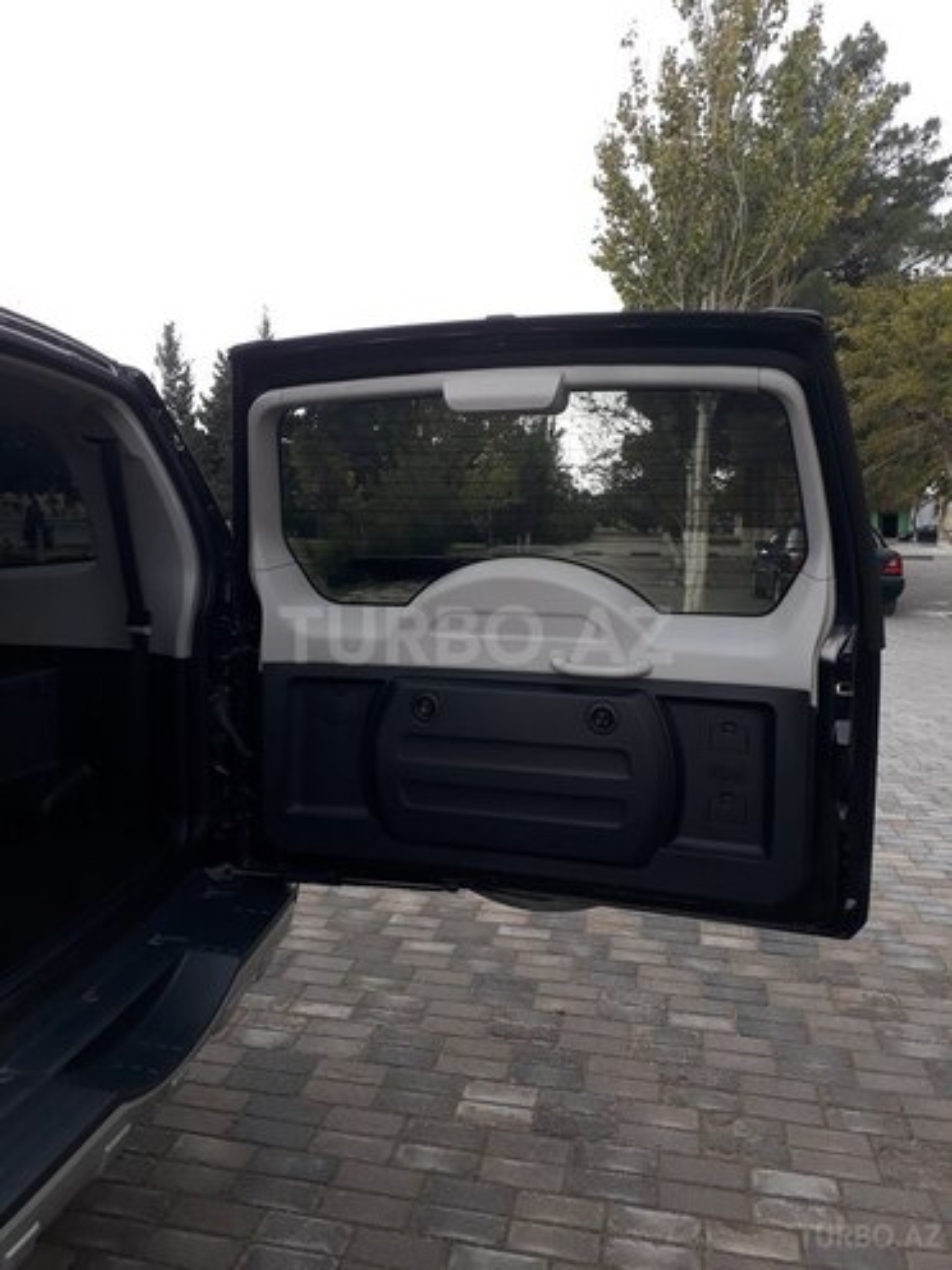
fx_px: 990
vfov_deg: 65.3
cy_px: 635
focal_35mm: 27
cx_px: 476
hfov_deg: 51.4
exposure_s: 1/100
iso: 50
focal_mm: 3.6
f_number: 1.9
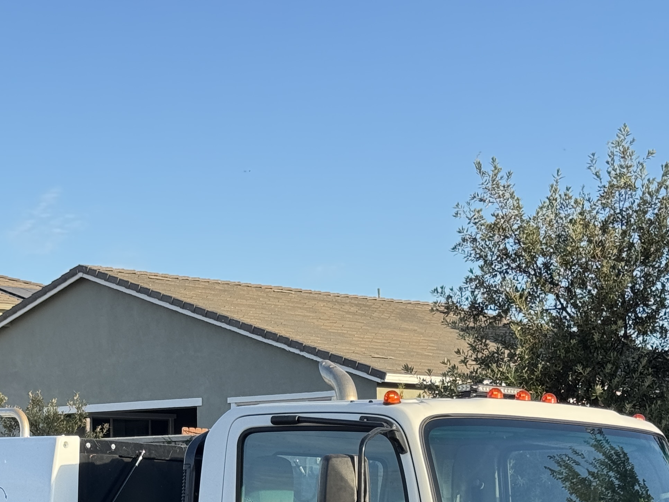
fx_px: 1933
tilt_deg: -1.0
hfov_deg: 19.5
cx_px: 177
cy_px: 512
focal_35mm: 100
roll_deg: +0.8
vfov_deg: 14.5
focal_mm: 6.76
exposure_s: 1/888
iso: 64
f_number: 1.78
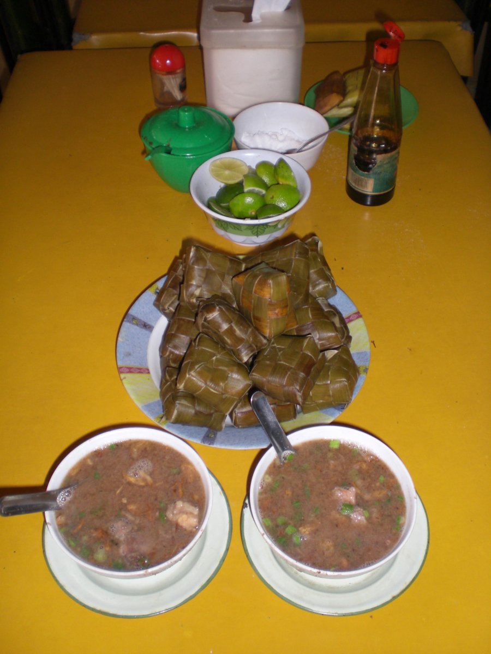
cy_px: 327
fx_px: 719
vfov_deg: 49.0
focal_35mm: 38
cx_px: 246
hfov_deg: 37.7
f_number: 3.1
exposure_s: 1/60
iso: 100
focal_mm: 6.3
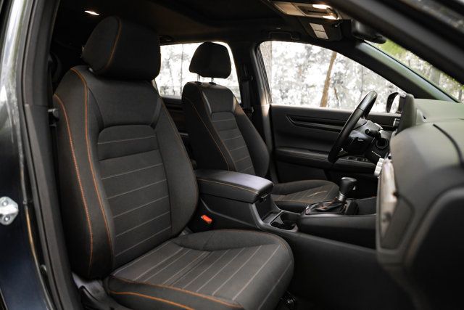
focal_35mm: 26
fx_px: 335
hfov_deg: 69.4
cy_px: 155
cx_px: 232
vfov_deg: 49.6
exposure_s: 1/200
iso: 1250
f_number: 2.8
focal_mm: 26
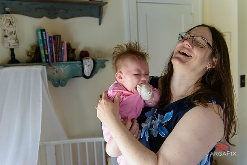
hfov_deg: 54.4
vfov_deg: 37.9
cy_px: 82
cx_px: 124
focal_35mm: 35
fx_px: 240
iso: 1600
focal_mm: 35
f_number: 3.2
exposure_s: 1/250
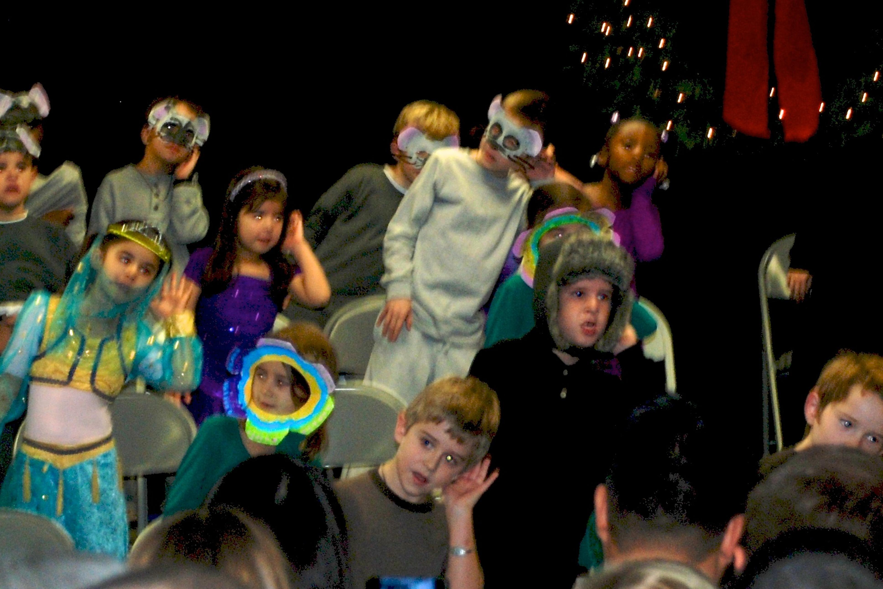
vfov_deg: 15.7
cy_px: 294
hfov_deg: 23.4
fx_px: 2134
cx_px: 442
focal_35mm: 87
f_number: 5.3
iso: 280
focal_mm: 58
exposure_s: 1/60
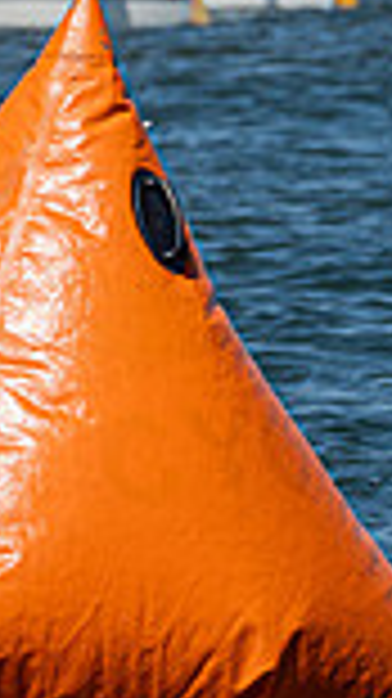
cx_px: -987
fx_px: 17695
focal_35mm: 956
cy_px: 100
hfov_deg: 1.3
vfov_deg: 2.3
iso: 250
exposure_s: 1/1000
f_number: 7.6
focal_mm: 185
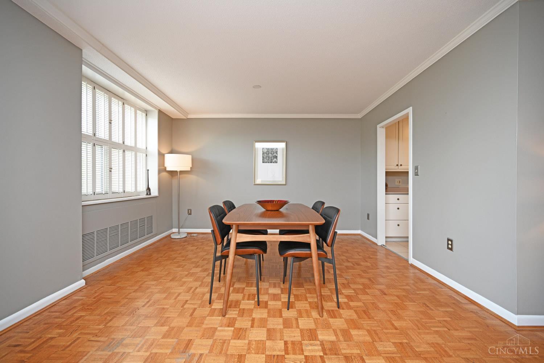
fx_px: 212
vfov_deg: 81.2
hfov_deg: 104.3
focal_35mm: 14
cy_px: 182
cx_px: 272
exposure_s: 1/60
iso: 250
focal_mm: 14
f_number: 4
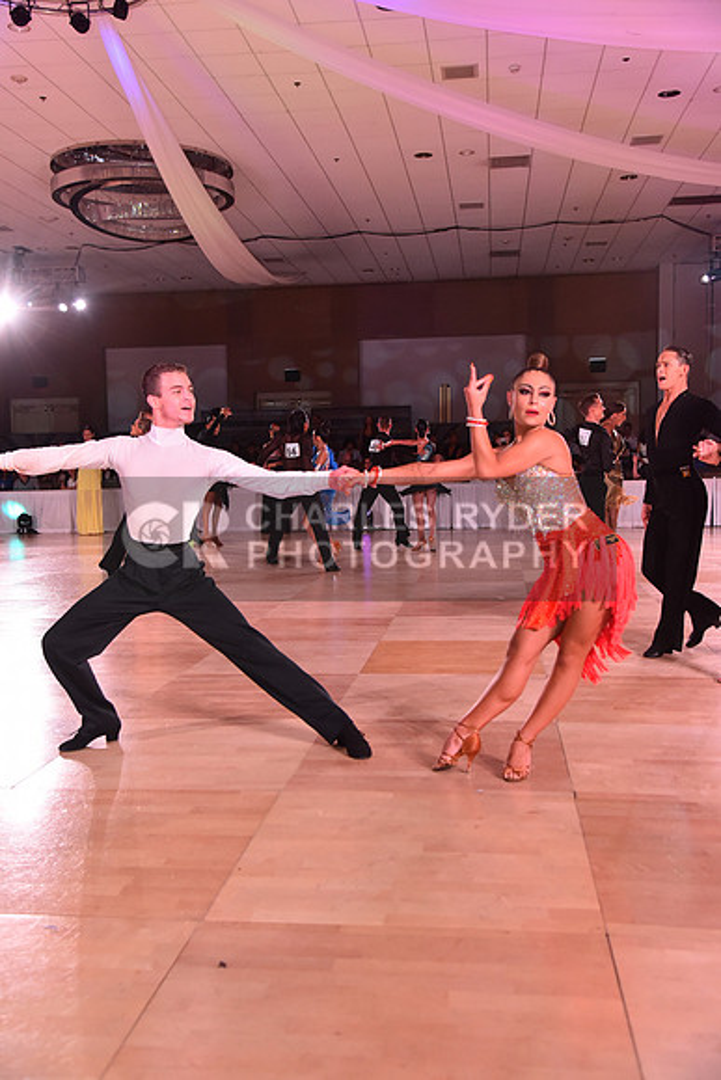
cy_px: 540
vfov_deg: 55.8
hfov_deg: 38.9
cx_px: 360
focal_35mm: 34
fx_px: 1021
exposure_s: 1/500
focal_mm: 34
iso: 2000
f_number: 4.5
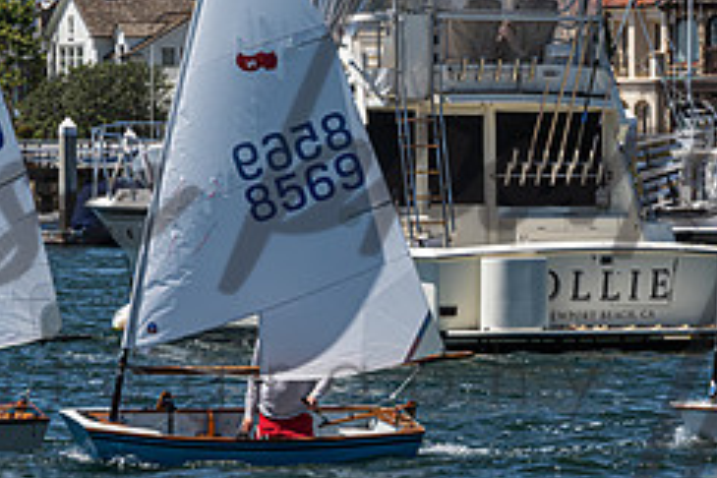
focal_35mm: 351
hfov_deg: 5.9
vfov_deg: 3.9
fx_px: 6990
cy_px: 201
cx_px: 357
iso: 250
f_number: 18
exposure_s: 1/320
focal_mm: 130
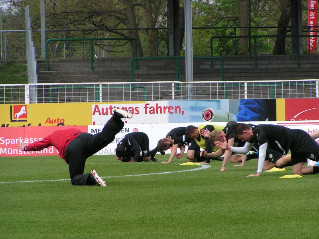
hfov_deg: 8.0
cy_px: 120
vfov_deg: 6.0
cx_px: 160
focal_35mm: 247
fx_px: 2276
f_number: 5
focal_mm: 37.8
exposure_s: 1/400
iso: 50
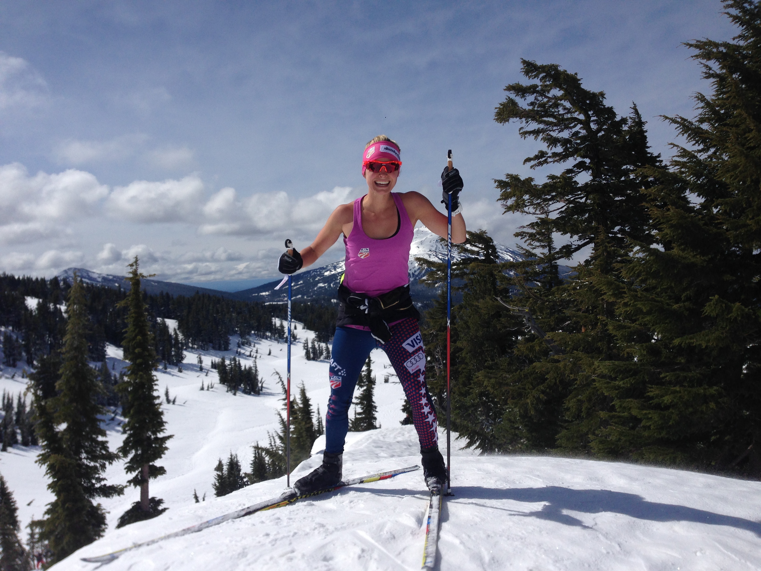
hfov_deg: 55.4
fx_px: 725
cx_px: 380
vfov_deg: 42.9
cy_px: 286
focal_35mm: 33
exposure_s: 1/4525
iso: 50
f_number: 2.4
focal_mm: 4.12
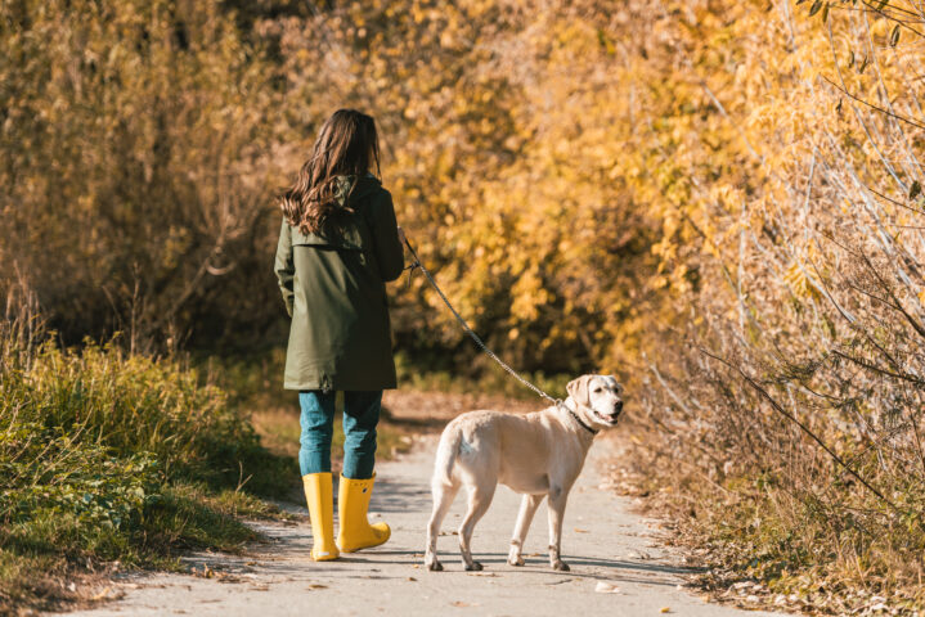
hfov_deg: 15.8
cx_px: 462
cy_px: 308
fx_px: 3341
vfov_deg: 10.6
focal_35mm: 130
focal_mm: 130
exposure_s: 1/1250
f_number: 3.2
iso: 100
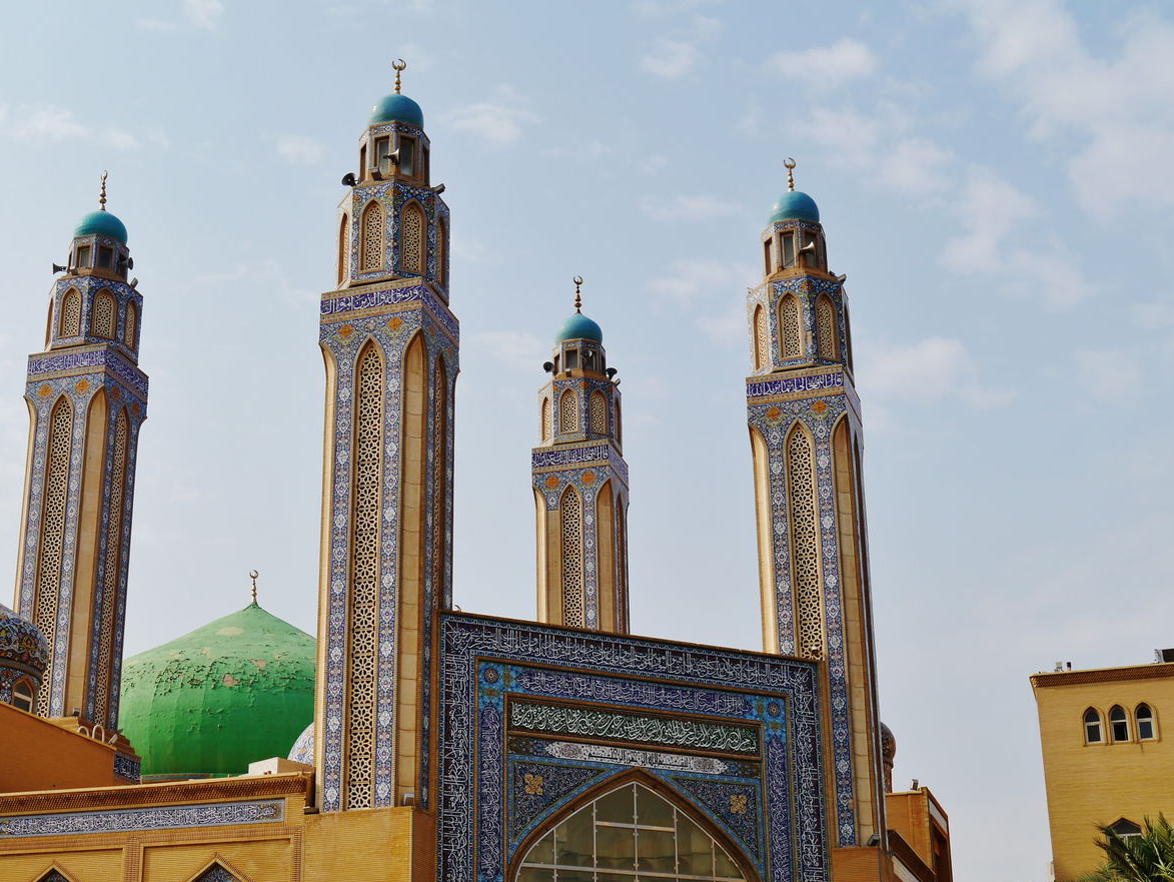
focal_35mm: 54
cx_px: 459
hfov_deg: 35.4
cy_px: 501
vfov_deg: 27.0
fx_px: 1832
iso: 160
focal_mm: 22
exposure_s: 1/500
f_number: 9
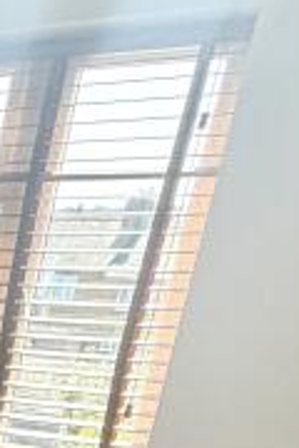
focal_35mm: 83
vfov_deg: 22.0
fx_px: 1034
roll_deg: -0.9
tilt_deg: -19.6
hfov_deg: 11.0
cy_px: 585
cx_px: -583
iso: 64
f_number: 2.2
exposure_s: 1/121
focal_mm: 2.22
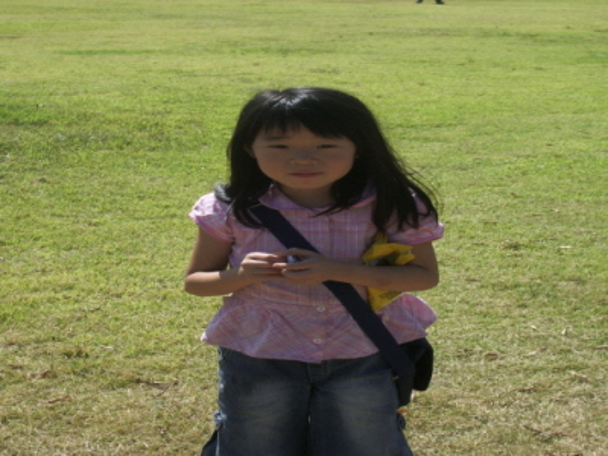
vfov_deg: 23.7
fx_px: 1089
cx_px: 304
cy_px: 228
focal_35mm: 62
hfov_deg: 31.2
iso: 50
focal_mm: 10.2
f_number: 5.6
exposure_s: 1/320
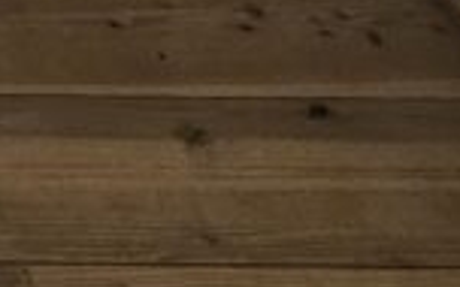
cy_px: -843
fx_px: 1166
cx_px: -348
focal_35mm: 93
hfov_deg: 18.1
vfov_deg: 8.2
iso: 160
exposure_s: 1/50
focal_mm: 2.2
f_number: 2.2
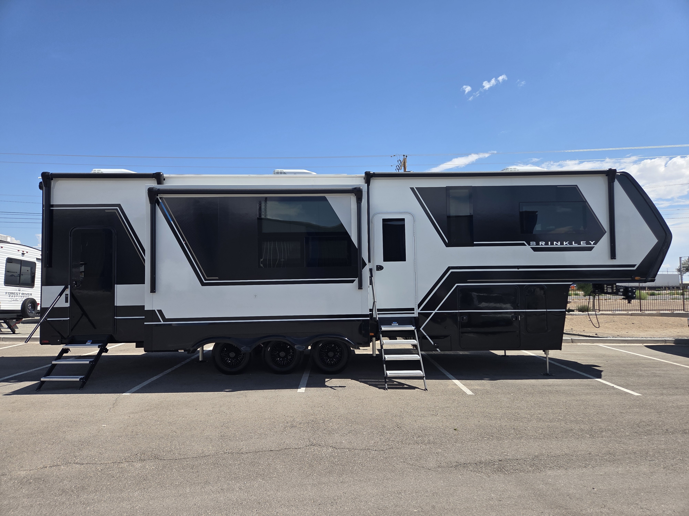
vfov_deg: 58.9
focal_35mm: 23
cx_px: 344
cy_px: 258
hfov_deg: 73.9
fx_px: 458
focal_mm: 5.4
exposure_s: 1/4663
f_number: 1.8
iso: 80
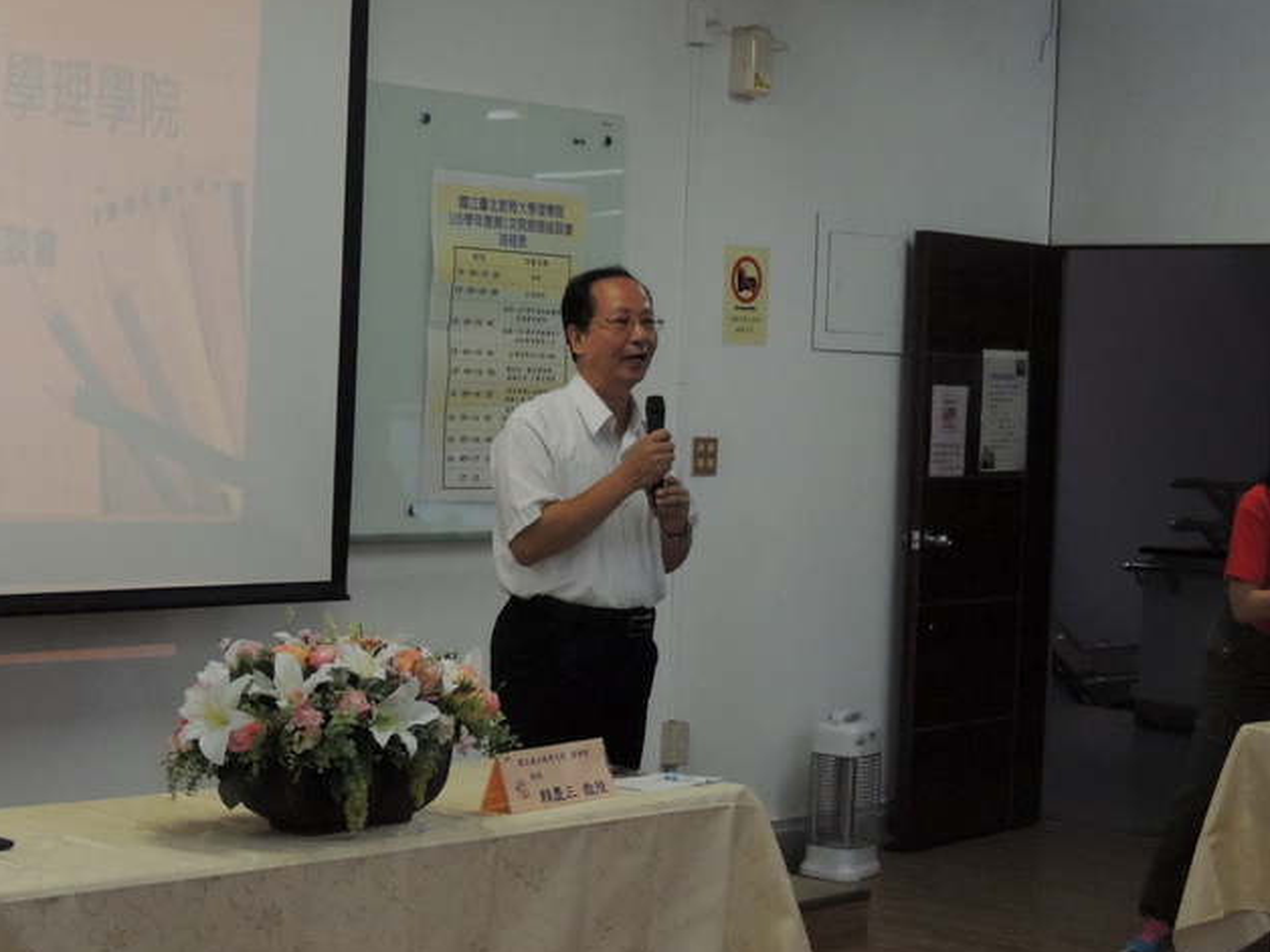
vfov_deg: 18.9
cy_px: 490
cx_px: 588
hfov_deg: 25.0
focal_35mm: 78
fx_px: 2862
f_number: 3.9
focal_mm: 12.4
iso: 1600
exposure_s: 1/400
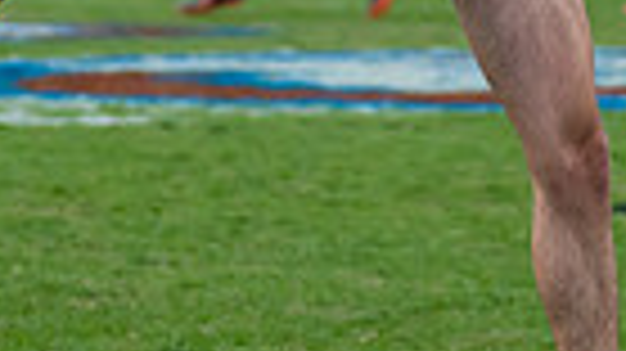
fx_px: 16573
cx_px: -122
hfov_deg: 2.2
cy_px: -307
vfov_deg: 1.2
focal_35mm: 999
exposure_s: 1/1600
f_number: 5.6
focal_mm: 210
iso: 800
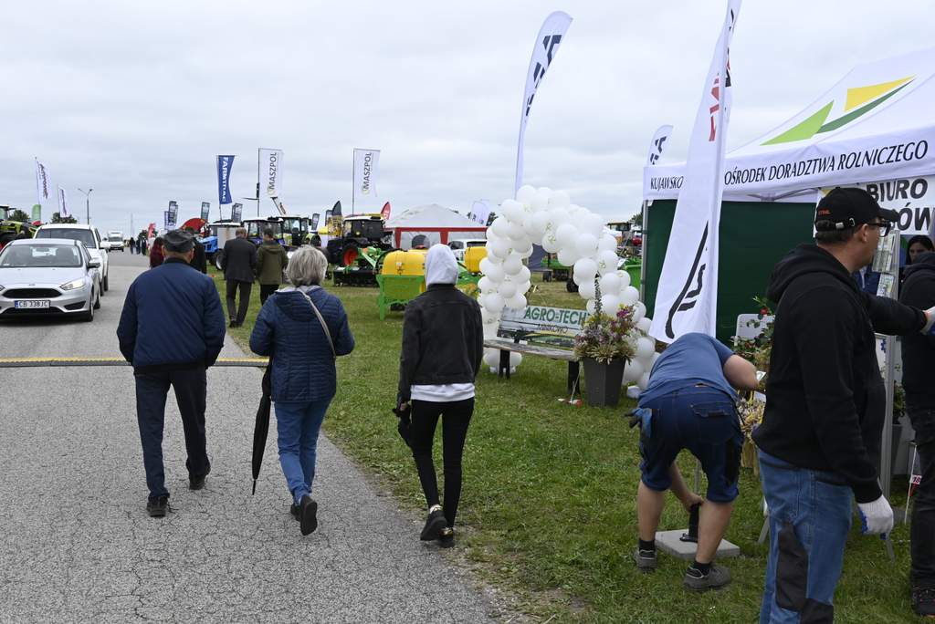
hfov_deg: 51.9
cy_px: 312
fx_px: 961
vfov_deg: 36.0
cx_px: 468
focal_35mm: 37
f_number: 8
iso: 250
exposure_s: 1/250
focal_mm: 37
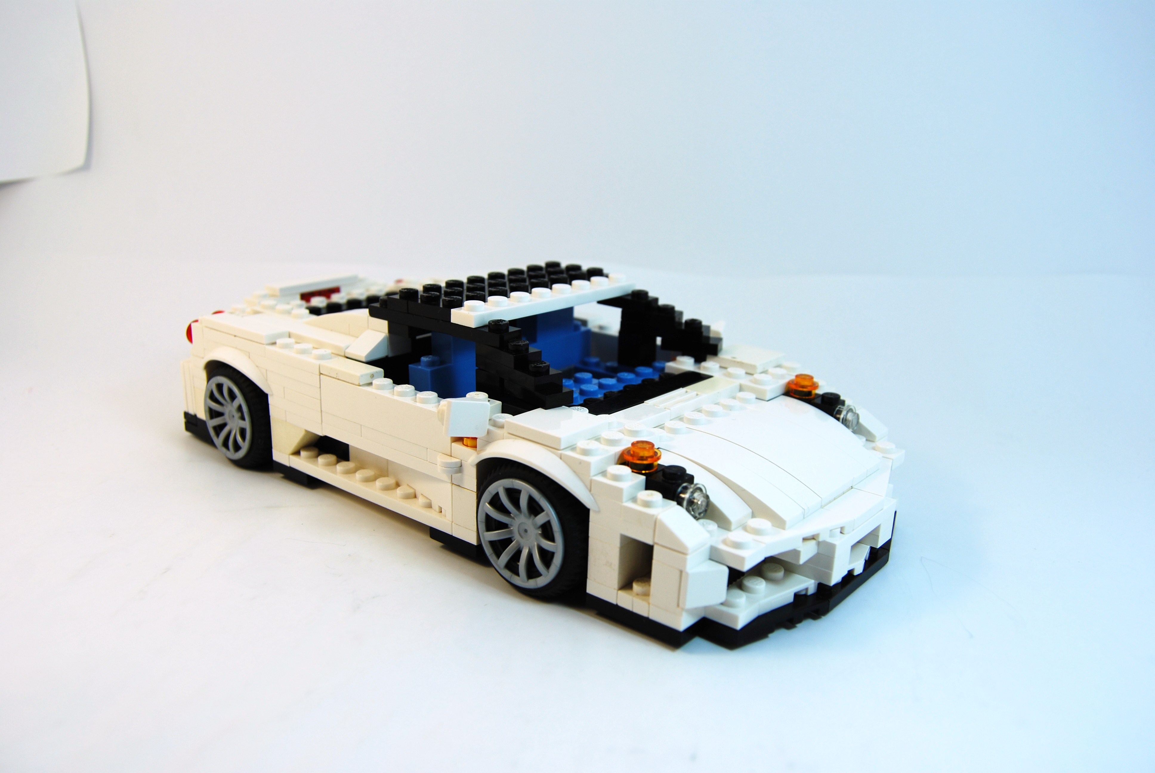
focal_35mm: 30
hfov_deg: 61.9
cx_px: 578
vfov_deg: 43.7
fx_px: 964
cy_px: 386
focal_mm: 20
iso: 100
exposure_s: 1/125
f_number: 5.6
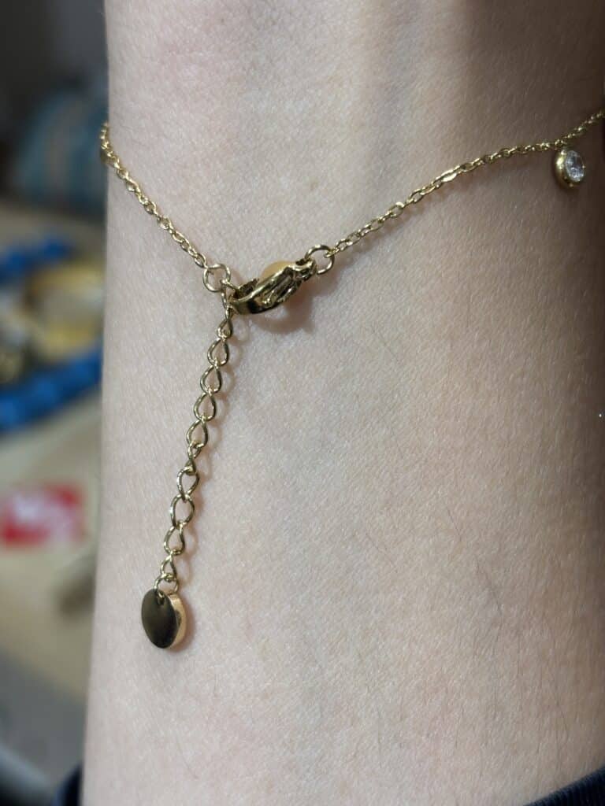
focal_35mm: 52
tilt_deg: -38.9
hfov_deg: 28.0
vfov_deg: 36.8
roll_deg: +1.3
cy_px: 403
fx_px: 1212
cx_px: 302
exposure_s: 1/100
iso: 50
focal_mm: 5.96
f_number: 1.6
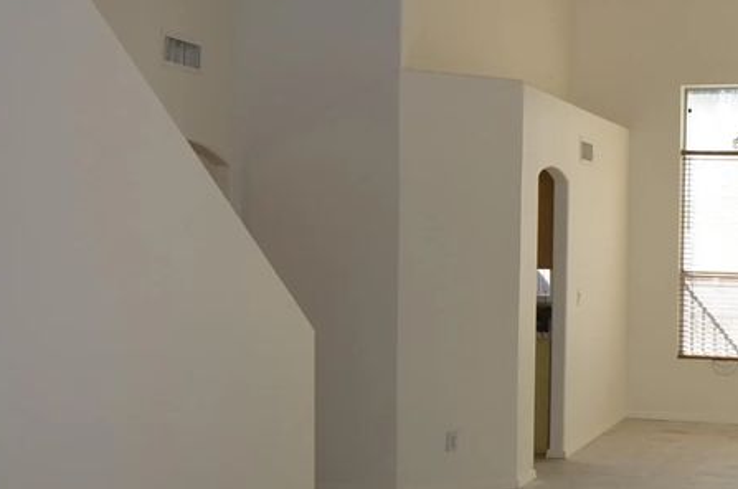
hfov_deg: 35.2
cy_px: 269
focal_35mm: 55
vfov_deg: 24.5
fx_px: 1125
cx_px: 589
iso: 200
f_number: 5
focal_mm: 16
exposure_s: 1/100
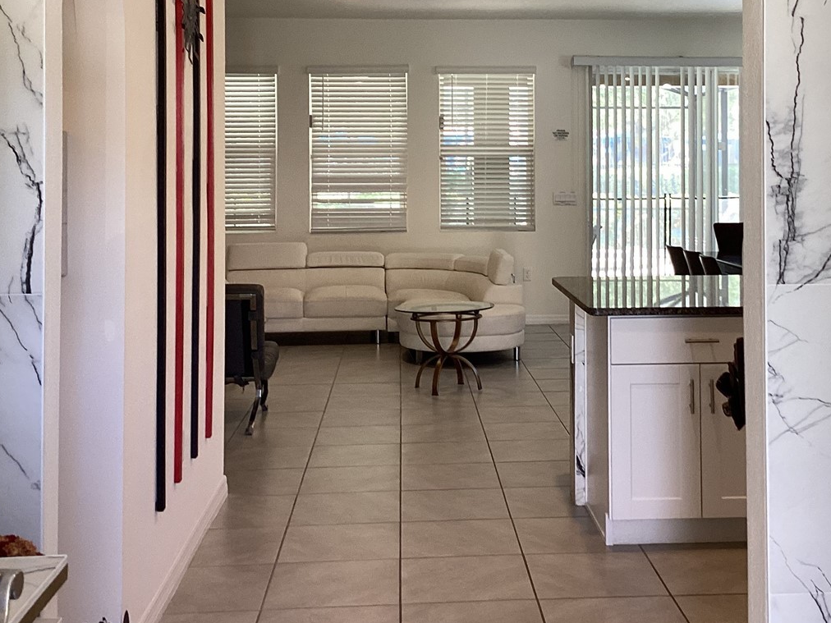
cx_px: 493
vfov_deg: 29.2
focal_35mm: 49
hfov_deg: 38.8
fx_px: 1176
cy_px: 155
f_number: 2.4
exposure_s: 1/60
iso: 80
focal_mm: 3.3
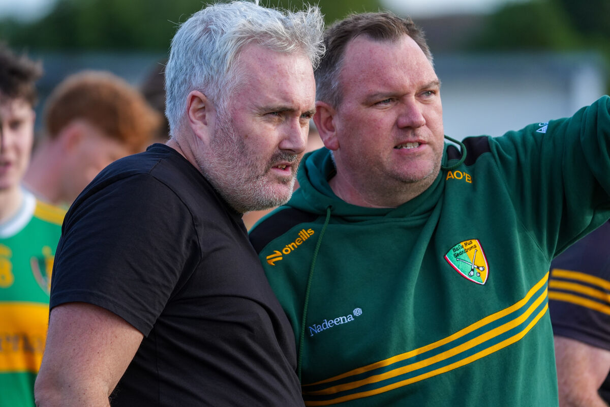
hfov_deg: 5.6
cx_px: 305
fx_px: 6184
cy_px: 204
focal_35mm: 365
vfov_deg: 3.8
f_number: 6.3
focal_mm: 365
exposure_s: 1/1000
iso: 1250
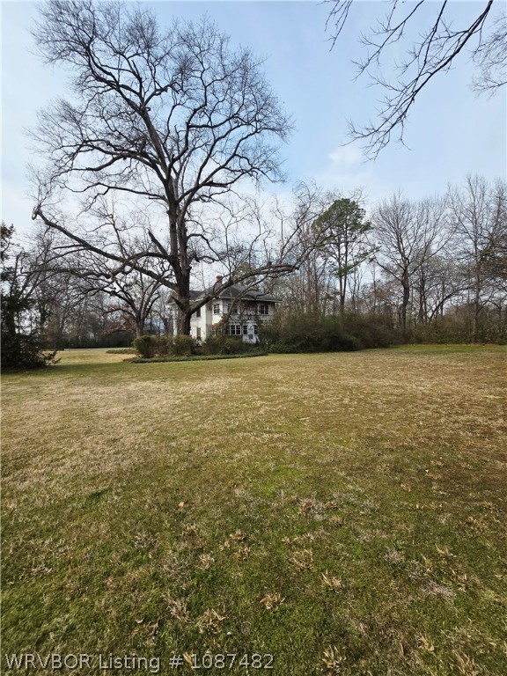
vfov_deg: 106.2
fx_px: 254
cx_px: 254
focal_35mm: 13
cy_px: 338
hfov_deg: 89.9
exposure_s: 1/2000
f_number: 2.2
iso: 50
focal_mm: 2.2
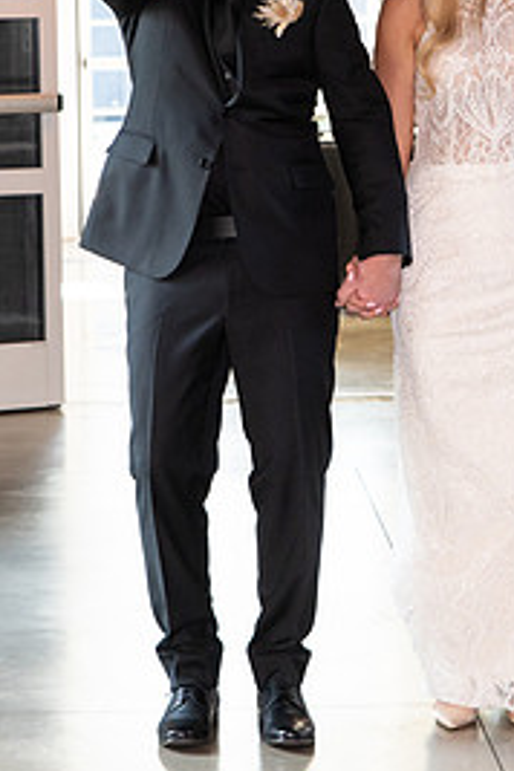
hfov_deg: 8.0
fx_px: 3683
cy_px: 240
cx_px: 319
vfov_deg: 11.9
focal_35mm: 172
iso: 1000
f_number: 5
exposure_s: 1/125
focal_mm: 68
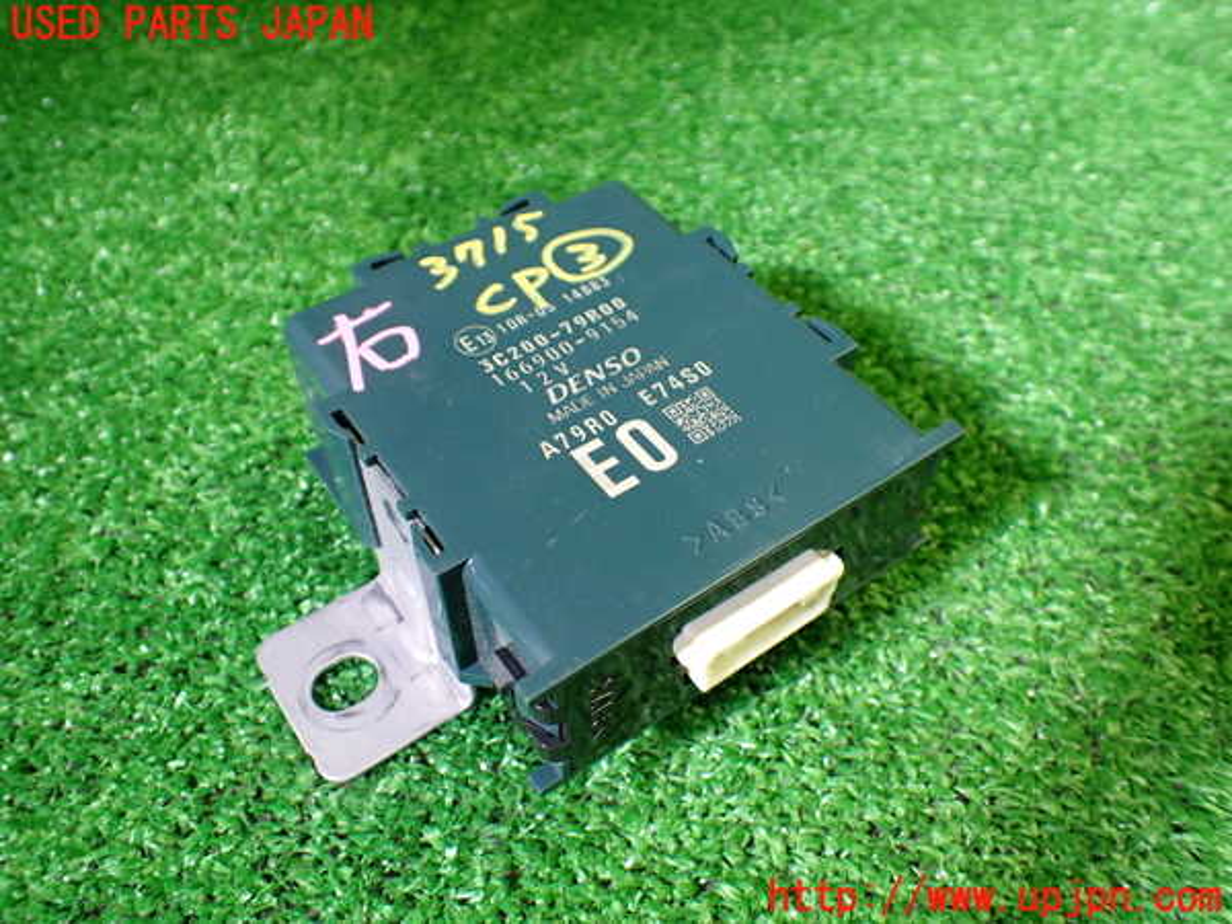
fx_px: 1068
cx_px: 616
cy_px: 462
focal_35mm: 30
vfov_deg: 46.8
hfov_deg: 60.0
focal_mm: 5.4
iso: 320
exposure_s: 1/125
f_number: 2.3
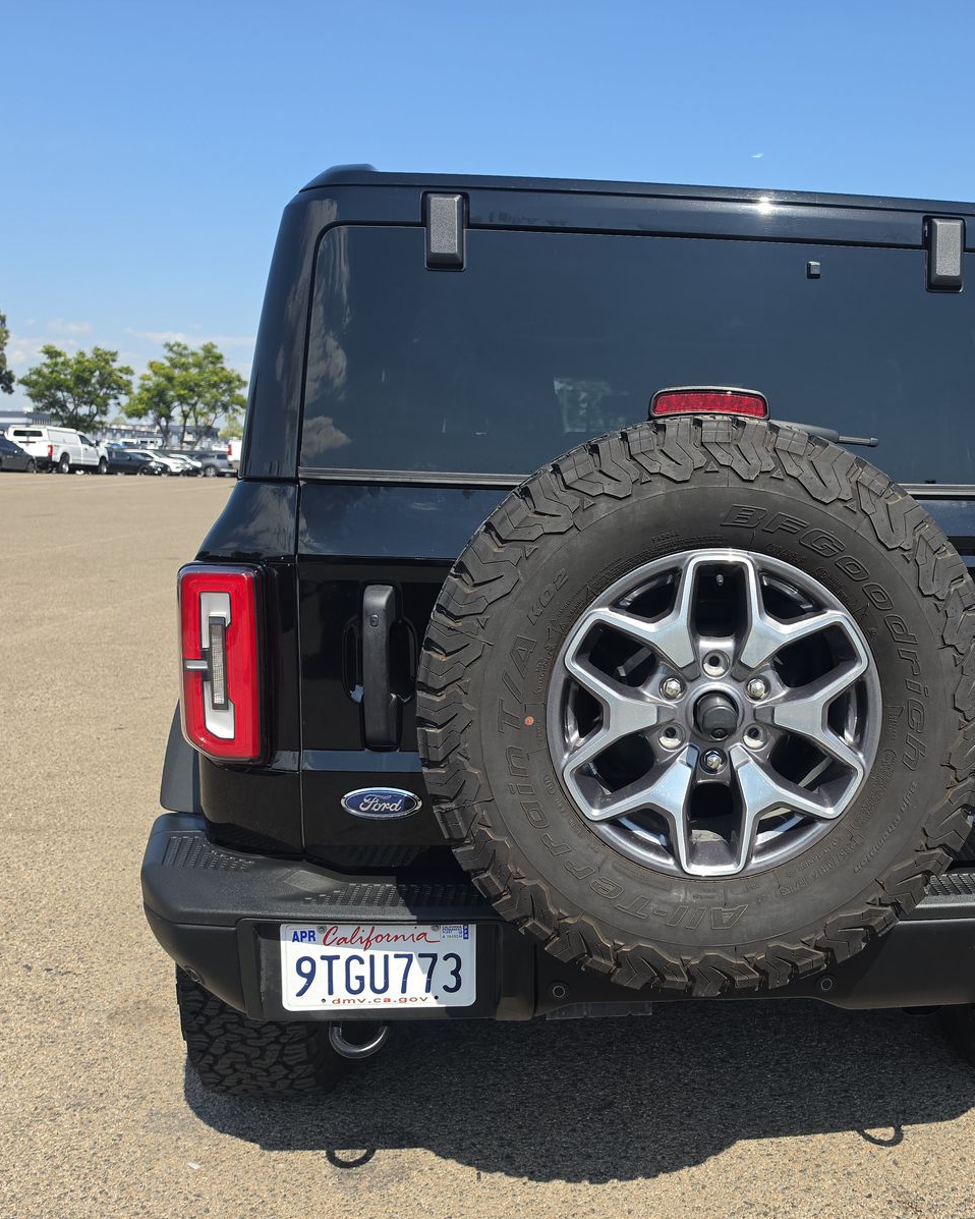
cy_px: 609
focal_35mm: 30
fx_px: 1082
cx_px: 724
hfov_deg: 46.9
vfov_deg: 58.8
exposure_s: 1/620
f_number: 1.4
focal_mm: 6.5
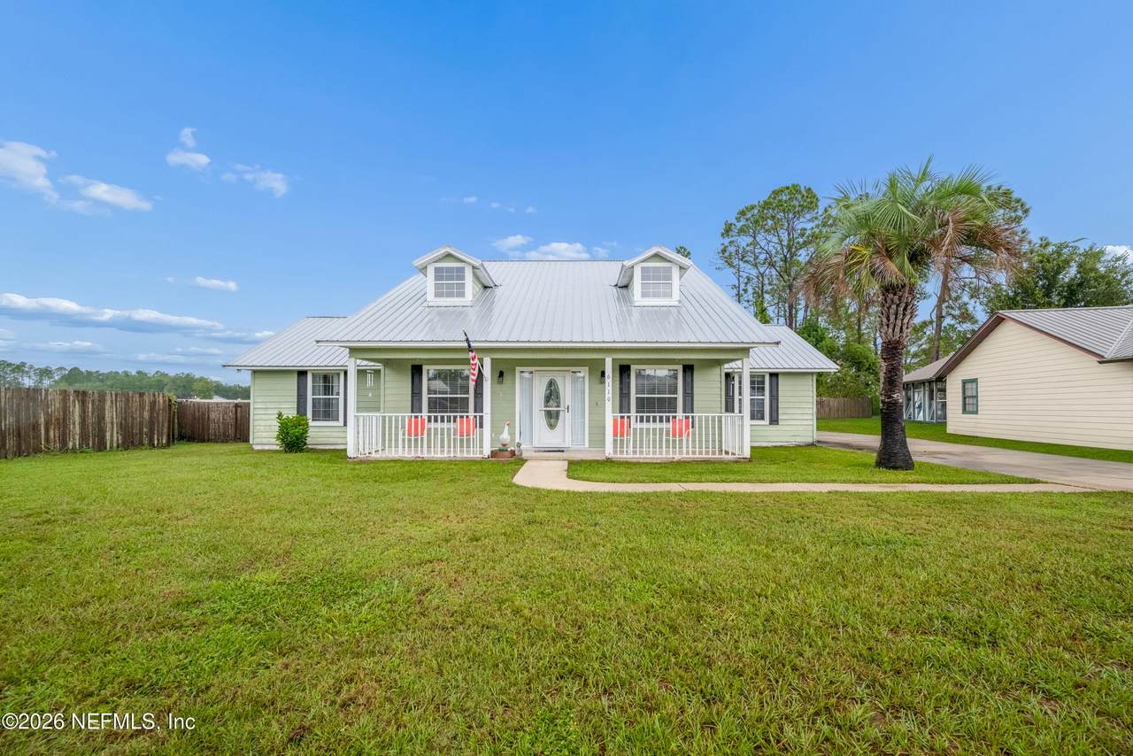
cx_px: 566
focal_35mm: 14
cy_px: 378
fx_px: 441
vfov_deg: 81.2
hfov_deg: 104.2
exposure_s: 1/800
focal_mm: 14
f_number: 8
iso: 400
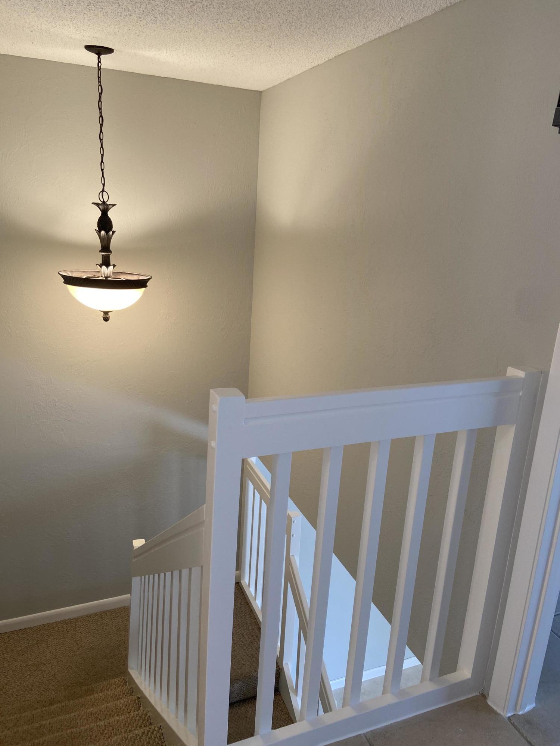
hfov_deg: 53.1
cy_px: 373
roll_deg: -3.0
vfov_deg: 67.3
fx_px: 561
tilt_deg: -16.0
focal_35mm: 26
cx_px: 280
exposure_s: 1/60
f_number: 1.8
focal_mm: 4.25
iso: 64
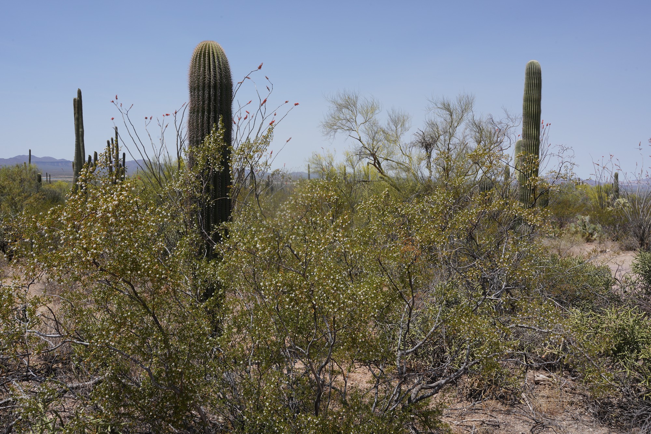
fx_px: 561
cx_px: 326
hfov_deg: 60.3
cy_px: 217
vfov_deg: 42.3
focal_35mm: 31
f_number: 20
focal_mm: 31
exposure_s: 1/80
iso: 100
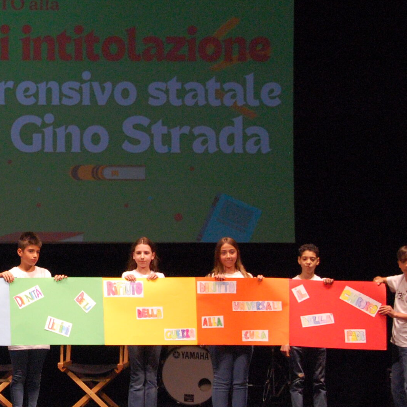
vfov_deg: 14.2
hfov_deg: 14.0
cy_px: 212
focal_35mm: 123
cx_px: -2
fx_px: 1636
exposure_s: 1/100
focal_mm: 40
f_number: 8
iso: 1600
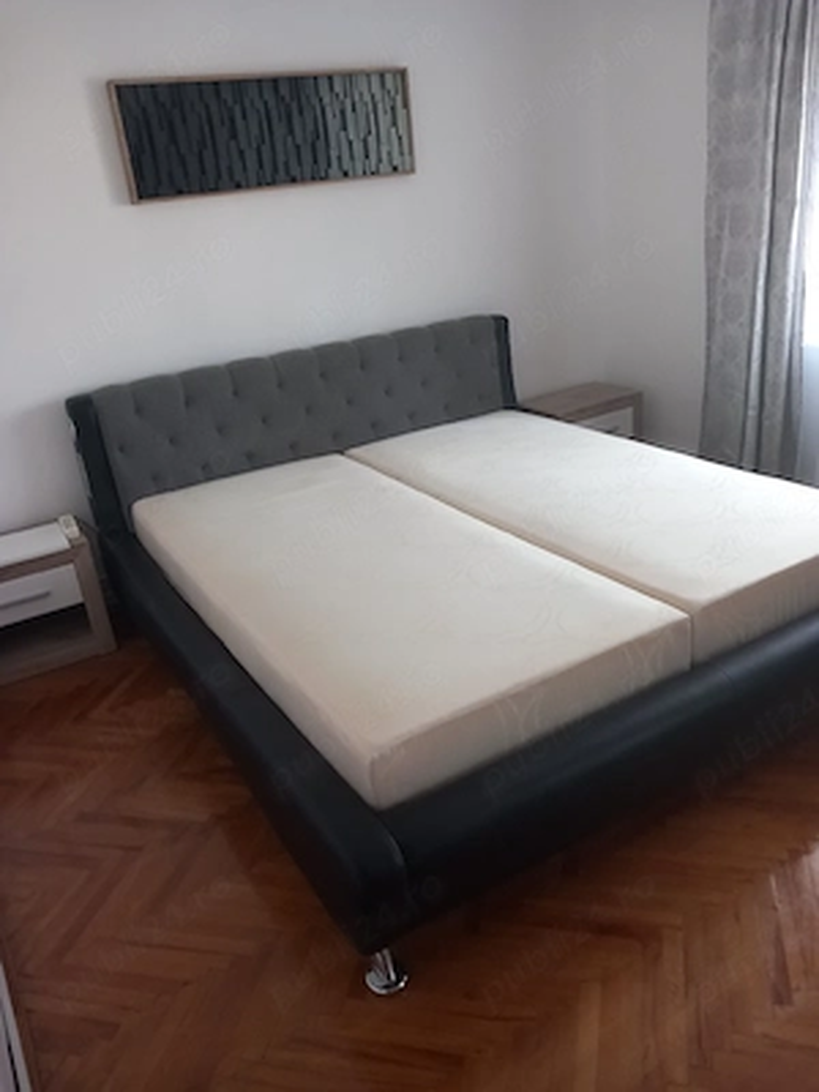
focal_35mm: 27
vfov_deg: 65.3
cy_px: 546
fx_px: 852
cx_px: 410
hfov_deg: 51.4
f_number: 1.8
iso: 320
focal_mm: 4
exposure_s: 1/25.1
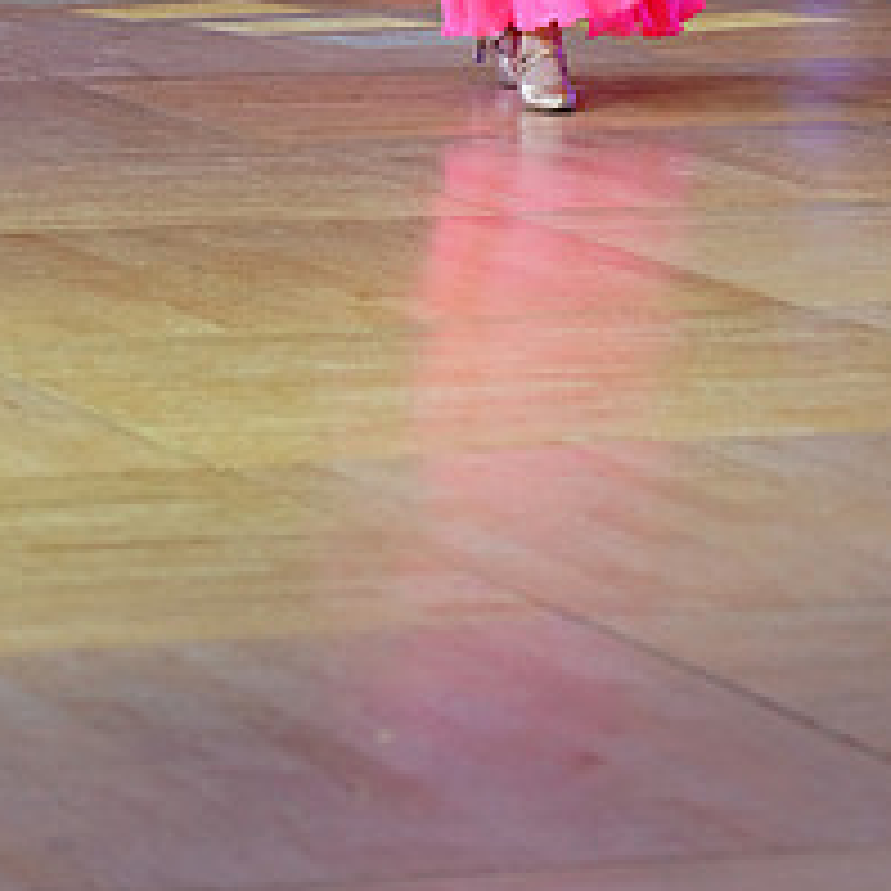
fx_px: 7601
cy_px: -378
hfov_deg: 6.7
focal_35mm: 261
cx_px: 821
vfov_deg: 6.6
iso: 2000
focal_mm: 105
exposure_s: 1/400
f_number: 4
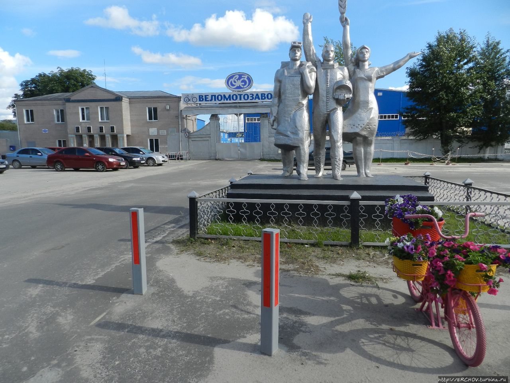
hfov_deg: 73.9
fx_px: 339
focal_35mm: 23
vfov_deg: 58.9
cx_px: 255
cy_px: 192
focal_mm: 4
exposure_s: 1/1250
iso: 160
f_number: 3.4
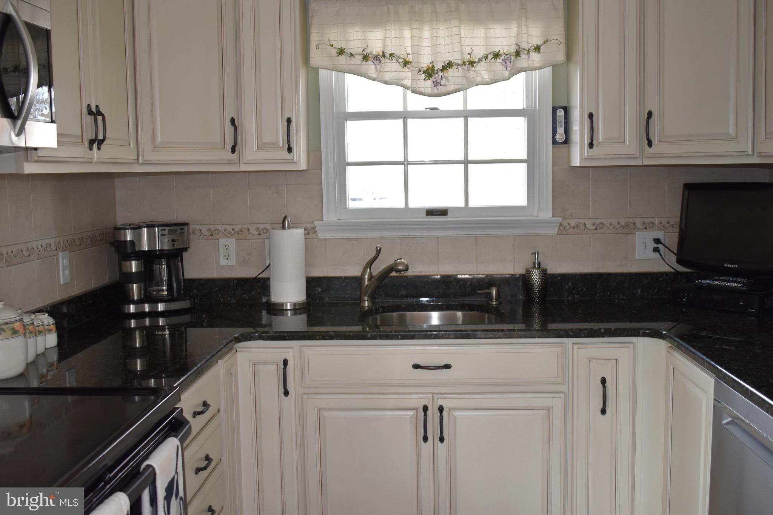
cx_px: 386
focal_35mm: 38
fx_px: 805
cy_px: 258
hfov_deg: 51.3
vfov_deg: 35.5
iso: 800
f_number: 4.5
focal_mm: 25
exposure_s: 1/200
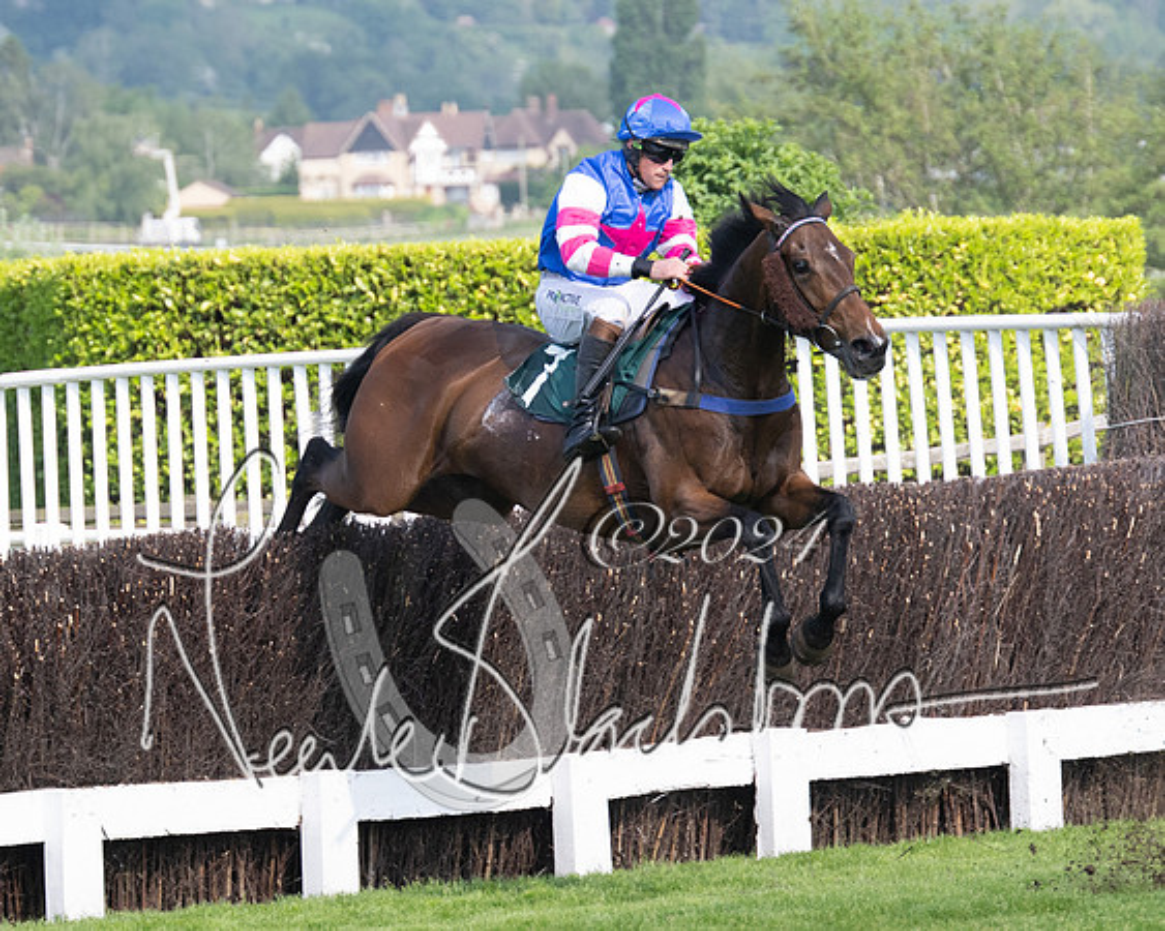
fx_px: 11477
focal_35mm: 333
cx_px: 482
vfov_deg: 4.6
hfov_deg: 5.8
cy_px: 375
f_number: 4
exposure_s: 1/1600
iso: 400
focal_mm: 125
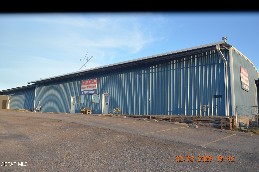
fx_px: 194
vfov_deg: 47.7
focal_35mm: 27
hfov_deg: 67.5
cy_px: 86
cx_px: 130
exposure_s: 1/160
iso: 200
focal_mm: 18
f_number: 6.3
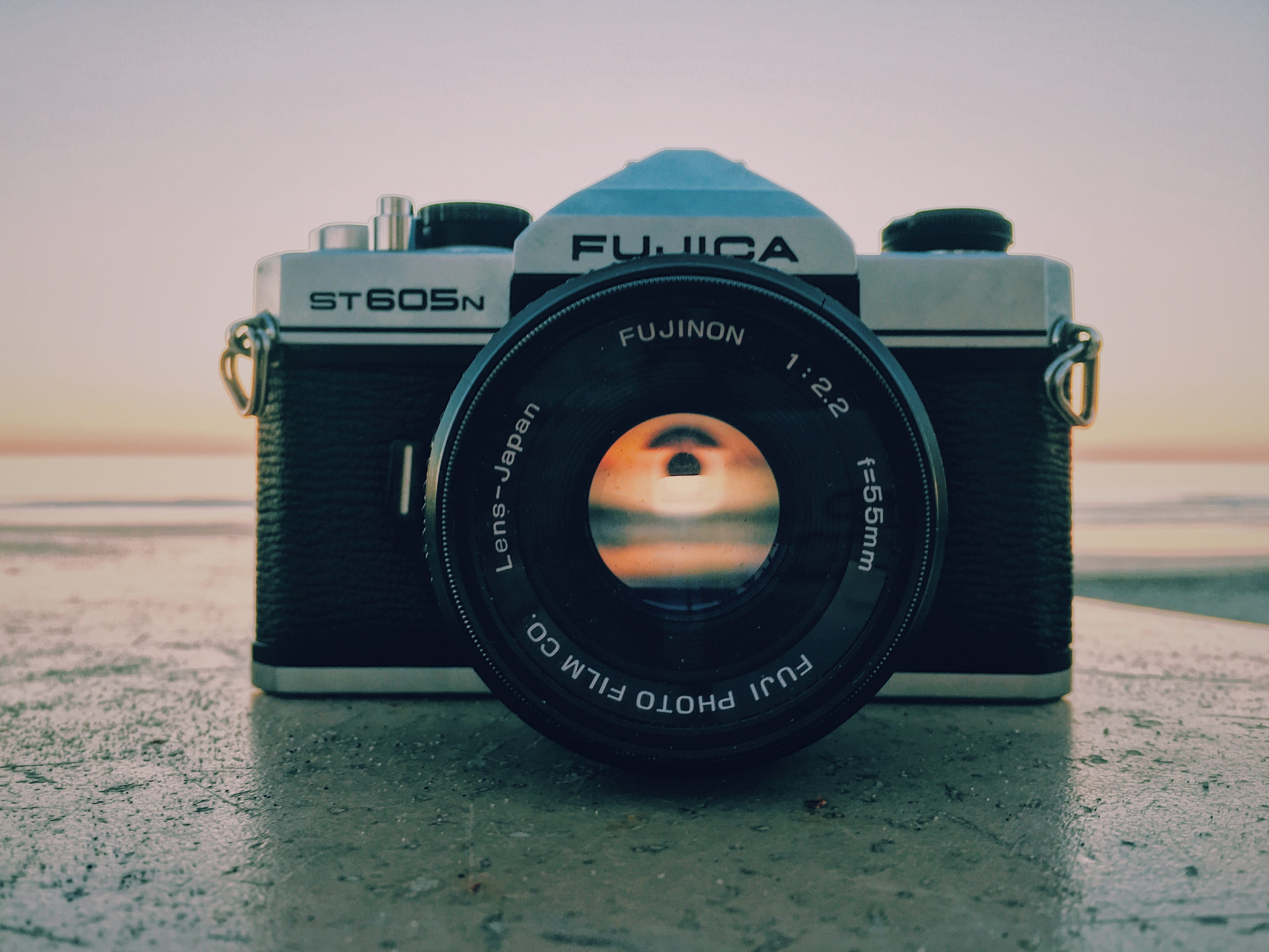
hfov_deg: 61.7
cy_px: 476
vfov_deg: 48.2
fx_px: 1063
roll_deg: -2.5
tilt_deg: -2.0
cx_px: 634
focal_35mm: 29
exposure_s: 1/40
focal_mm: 4.15
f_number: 2.2
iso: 40
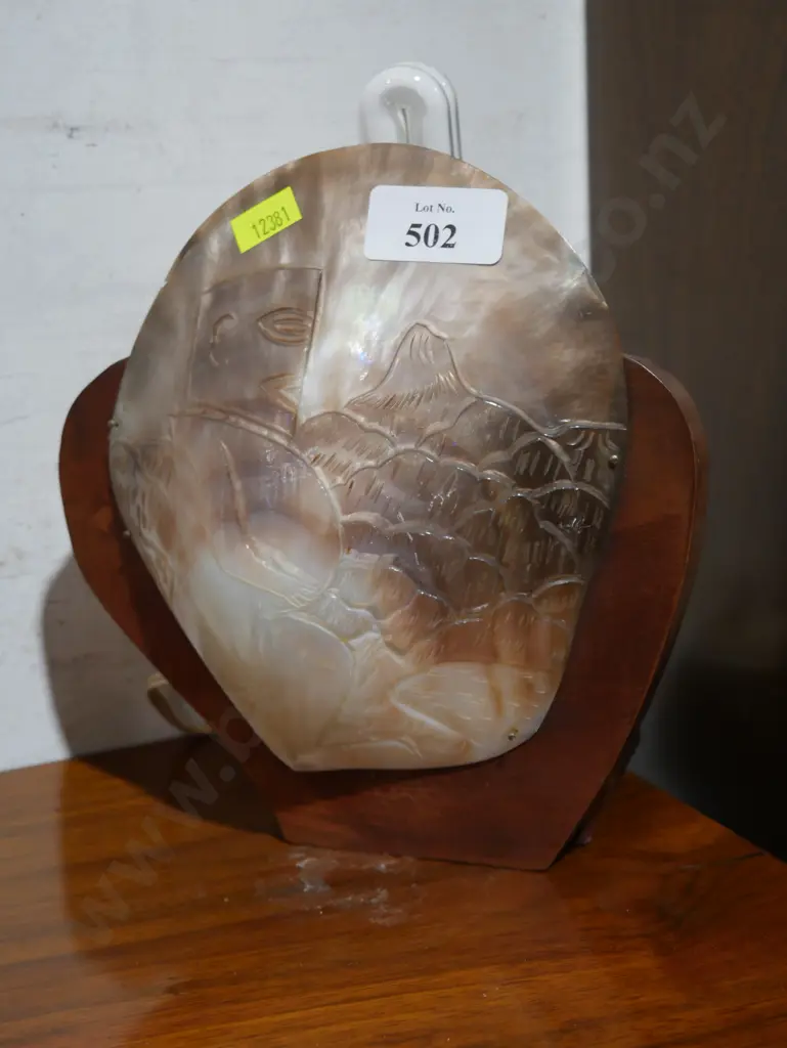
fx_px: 1636
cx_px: 394
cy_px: 524
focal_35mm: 54
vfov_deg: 35.5
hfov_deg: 27.1
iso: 640
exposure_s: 1/60
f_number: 5.3
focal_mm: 27
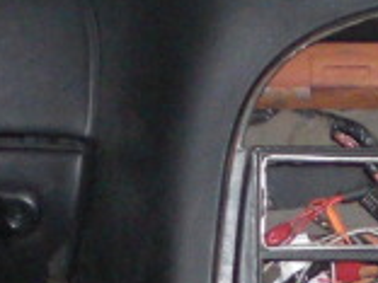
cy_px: 375
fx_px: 2719
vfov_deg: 5.9
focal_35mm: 249
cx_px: 528
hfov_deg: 7.8
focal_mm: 6.3
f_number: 3.1
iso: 200
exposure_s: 1/60
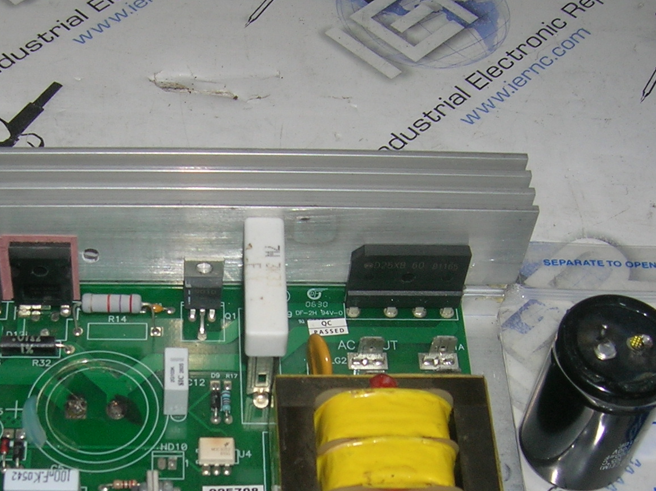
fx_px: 1269
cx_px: 196
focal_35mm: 67
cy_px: 408
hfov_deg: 28.7
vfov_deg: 21.6
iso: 50
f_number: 2.9
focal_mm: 5.7
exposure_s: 1/60.1
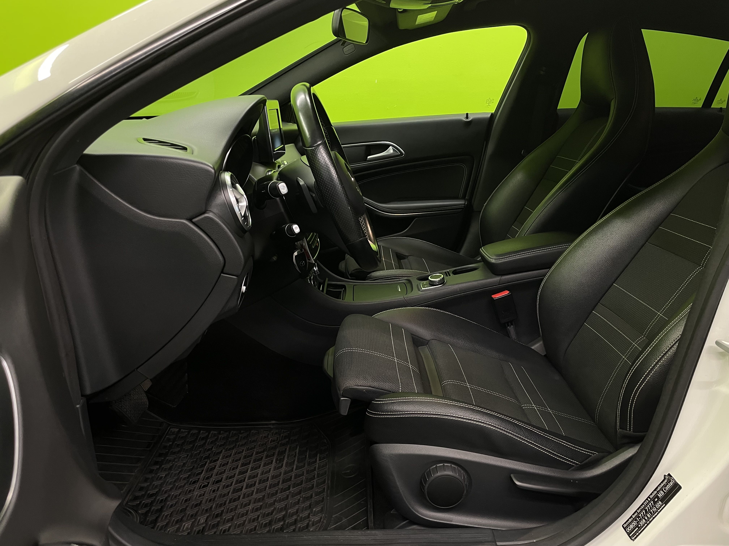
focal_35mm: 26
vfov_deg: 53.1
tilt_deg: -17.3
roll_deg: +0.2
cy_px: 273
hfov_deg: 67.3
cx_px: 364
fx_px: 548
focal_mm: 4.2
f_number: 1.6
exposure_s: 1/50
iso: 200
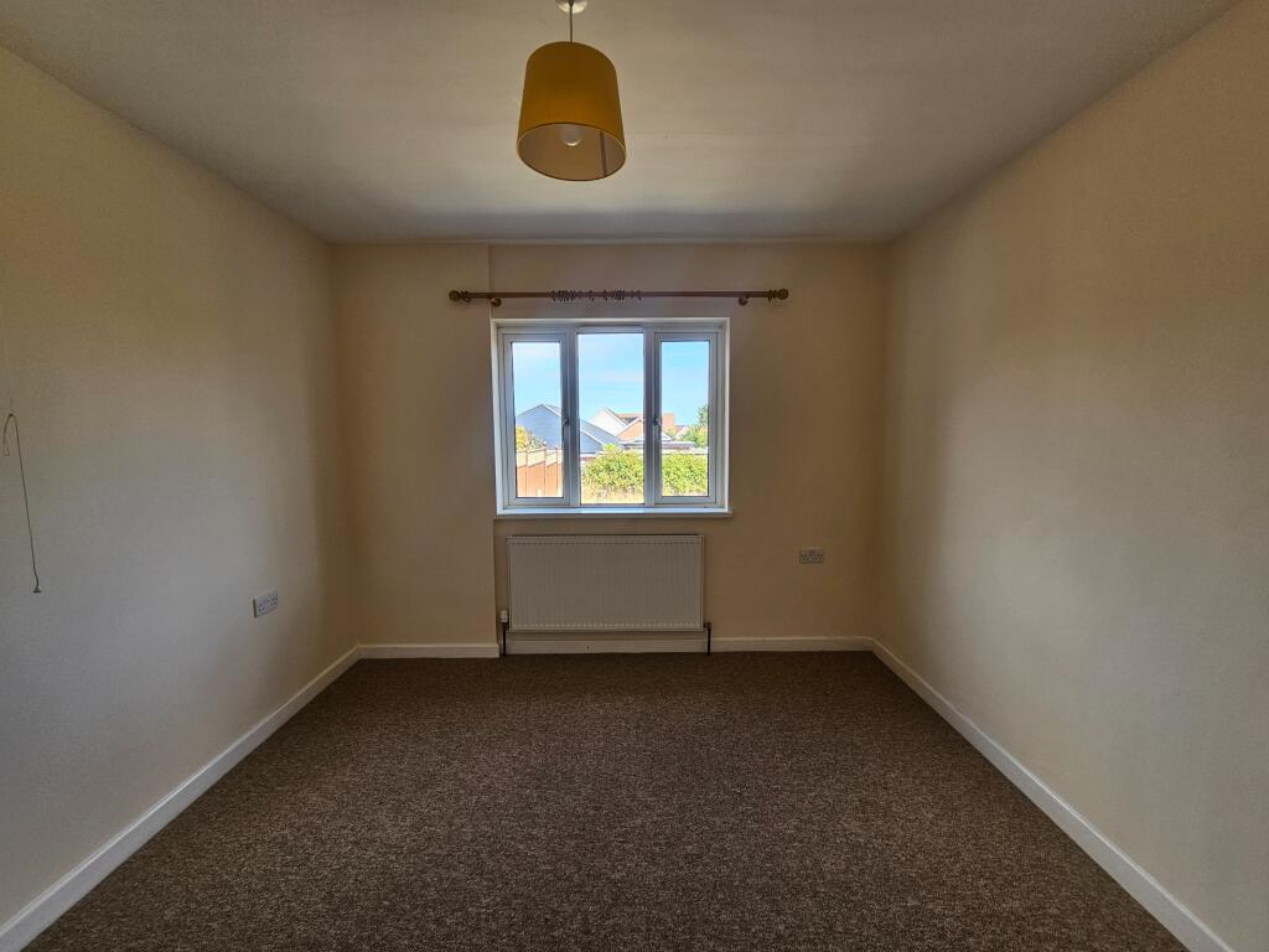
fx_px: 477
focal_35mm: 13
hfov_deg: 106.2
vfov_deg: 89.9
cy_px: 476
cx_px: 634
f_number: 2.2
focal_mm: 2.2
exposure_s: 1/96.9
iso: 50
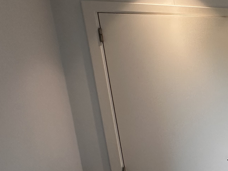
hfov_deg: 26.9
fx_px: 290
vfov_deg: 32.6
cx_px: 357
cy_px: 116
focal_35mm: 44
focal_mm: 2.22
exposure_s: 1/100
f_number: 2.2
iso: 160
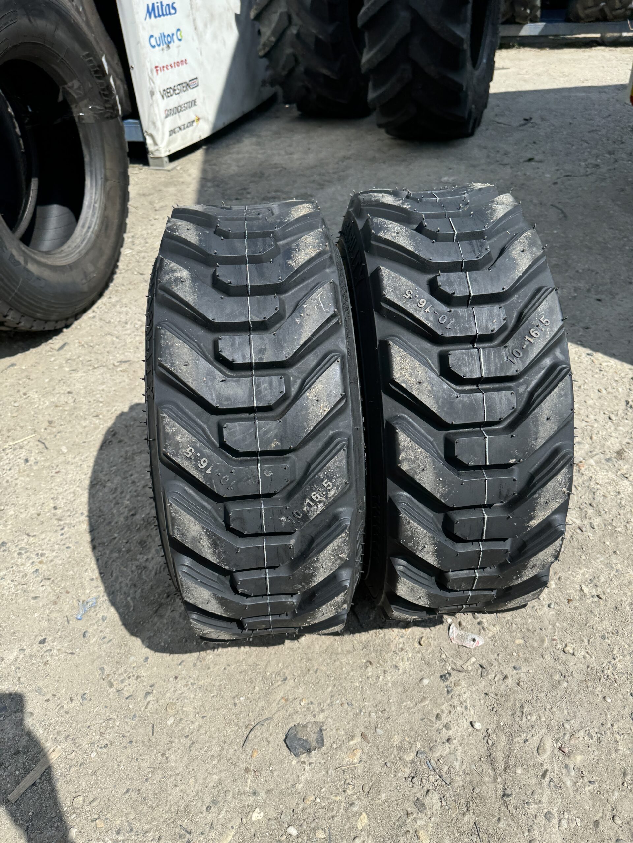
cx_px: 316
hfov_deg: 56.8
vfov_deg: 71.6
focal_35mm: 24
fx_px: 585
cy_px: 422
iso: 80
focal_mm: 6.76
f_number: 1.78
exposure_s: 1/3247
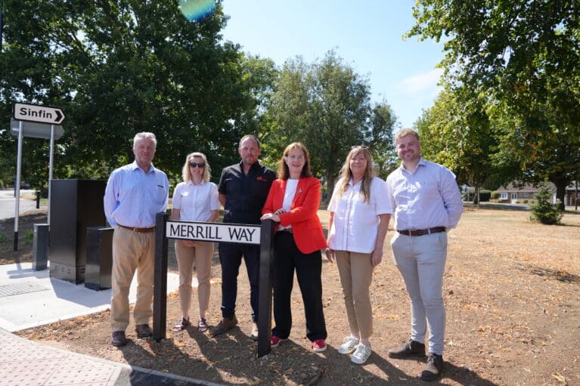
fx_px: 387
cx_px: 290
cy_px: 193
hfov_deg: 73.8
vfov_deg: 53.1
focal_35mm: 24
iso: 100
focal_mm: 24
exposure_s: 1/400
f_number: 4.5
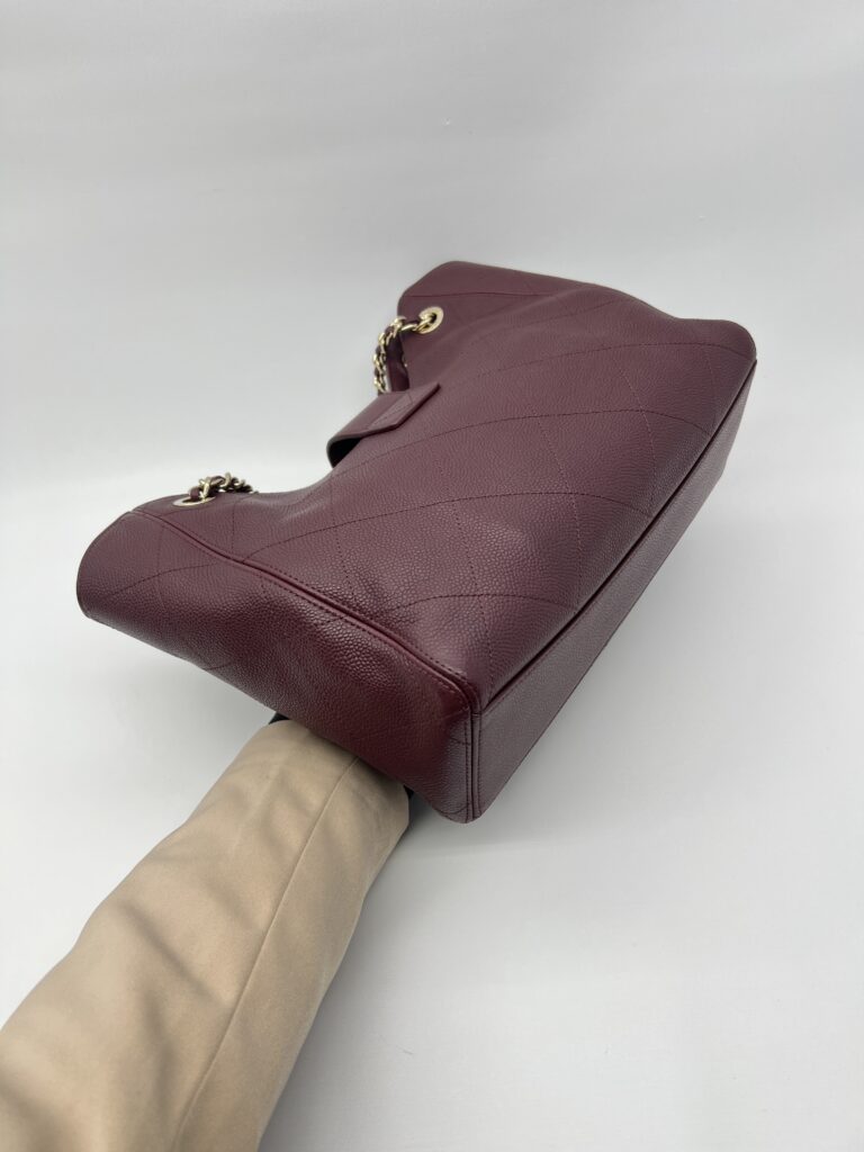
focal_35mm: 26
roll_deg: +6.6
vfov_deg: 67.3
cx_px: 432
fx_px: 865
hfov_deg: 53.1
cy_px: 576
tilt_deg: -39.8
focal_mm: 5.7
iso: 40
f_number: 1.5
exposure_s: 1/100
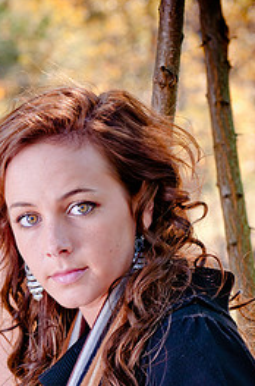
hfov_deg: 7.6
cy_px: 311
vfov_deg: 11.4
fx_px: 1923
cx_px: 48
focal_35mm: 180
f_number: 5.6
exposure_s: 1/60
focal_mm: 70
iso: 200
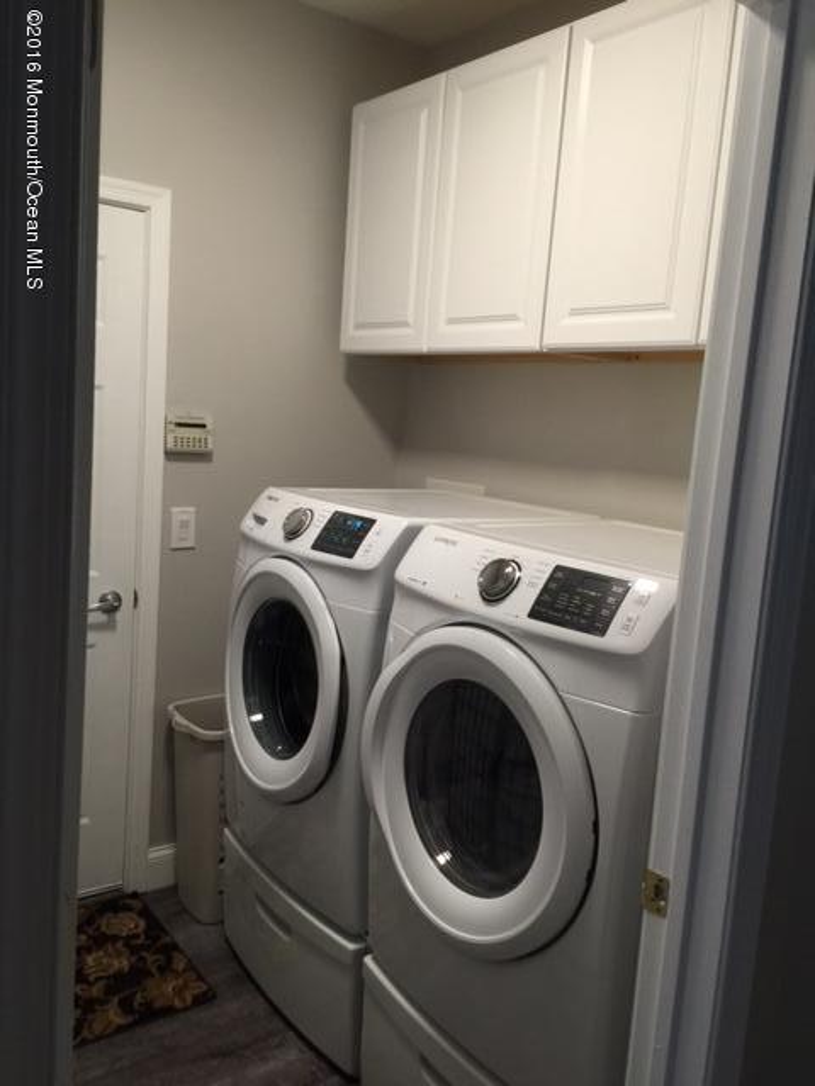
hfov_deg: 48.2
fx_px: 910
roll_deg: -3.1
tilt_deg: -7.8
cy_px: 543
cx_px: 408
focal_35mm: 29
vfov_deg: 61.7
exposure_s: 1/15
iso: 50
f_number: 2.2
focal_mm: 4.15
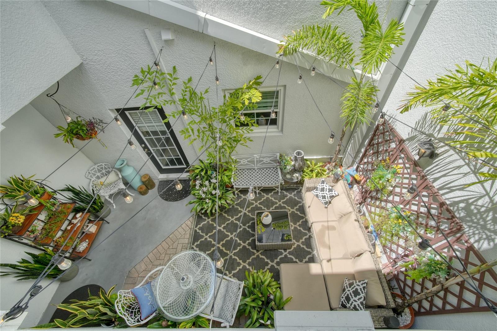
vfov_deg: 85.4
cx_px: 248
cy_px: 166
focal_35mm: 13
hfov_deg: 108.3
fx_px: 179
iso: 800
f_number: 11
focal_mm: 9
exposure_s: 1/500
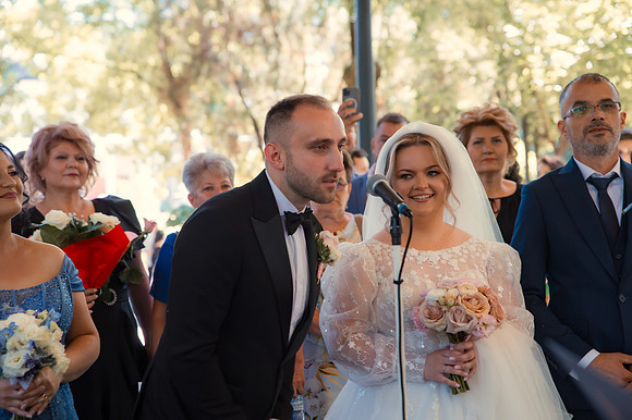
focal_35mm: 70
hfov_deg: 28.9
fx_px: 1228
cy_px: 210
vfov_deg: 19.4
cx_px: 316
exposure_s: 1/125
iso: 500
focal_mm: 70
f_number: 3.5
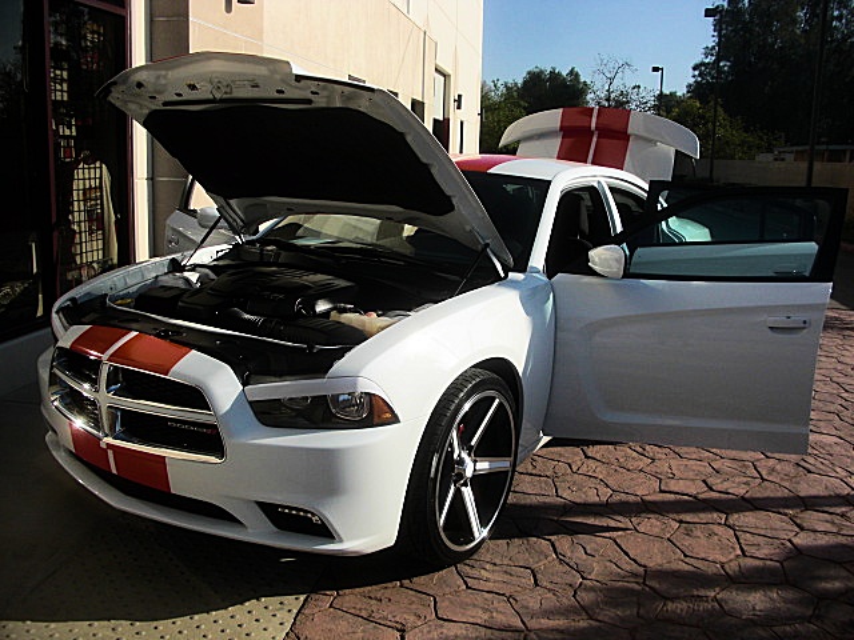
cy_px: 320
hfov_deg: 51.4
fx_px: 888
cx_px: 427
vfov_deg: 39.7
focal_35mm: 36
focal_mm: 6.3
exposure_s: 1/200
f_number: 7.9
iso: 50
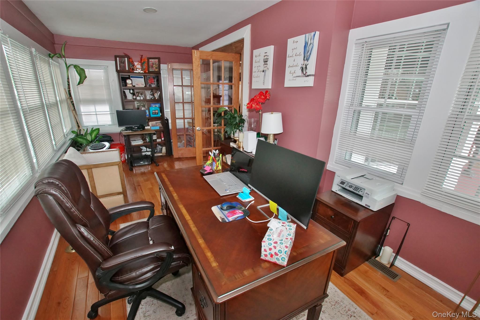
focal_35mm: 15
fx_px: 200
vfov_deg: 77.4
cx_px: 240
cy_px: 160
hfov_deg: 100.4
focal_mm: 10
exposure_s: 1/40
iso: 1600
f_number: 7.1
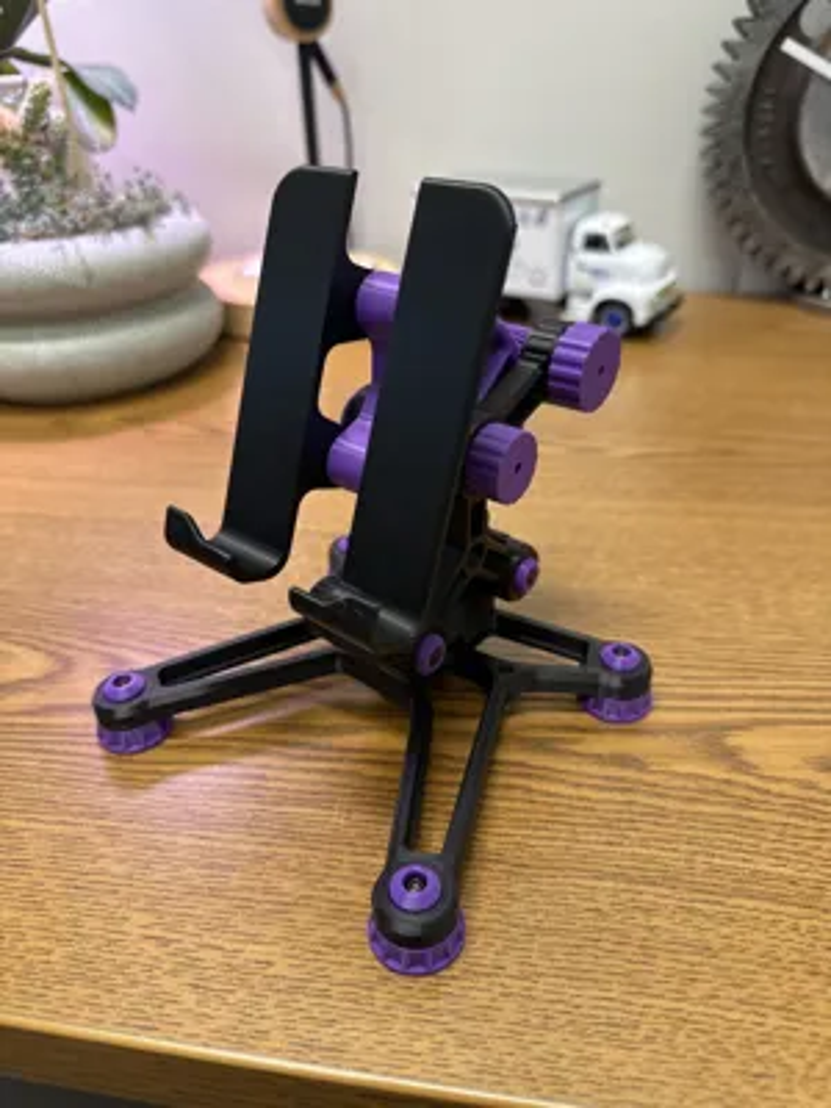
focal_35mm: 24
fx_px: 768
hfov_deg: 56.8
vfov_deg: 71.6
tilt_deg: -30.2
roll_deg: +1.6
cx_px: 416
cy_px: 554
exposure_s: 1/75
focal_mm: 6.86
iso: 200
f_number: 1.78
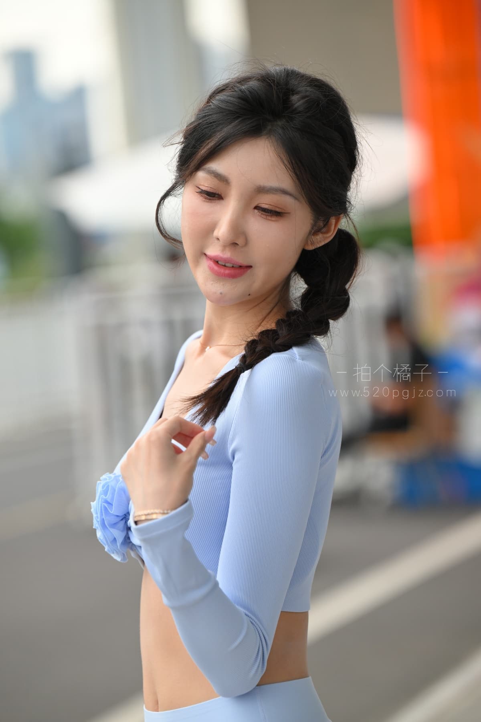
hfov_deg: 8.1
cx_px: 240
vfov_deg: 12.1
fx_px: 3407
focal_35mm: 170
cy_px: 361
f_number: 4
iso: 1000
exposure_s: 1/640
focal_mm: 170
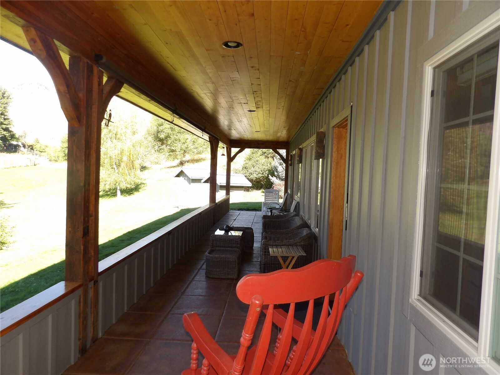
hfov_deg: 71.6
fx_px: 347
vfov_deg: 56.8
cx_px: 250
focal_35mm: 24
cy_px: 188
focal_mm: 4.3
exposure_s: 1/174
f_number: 3.2
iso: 100
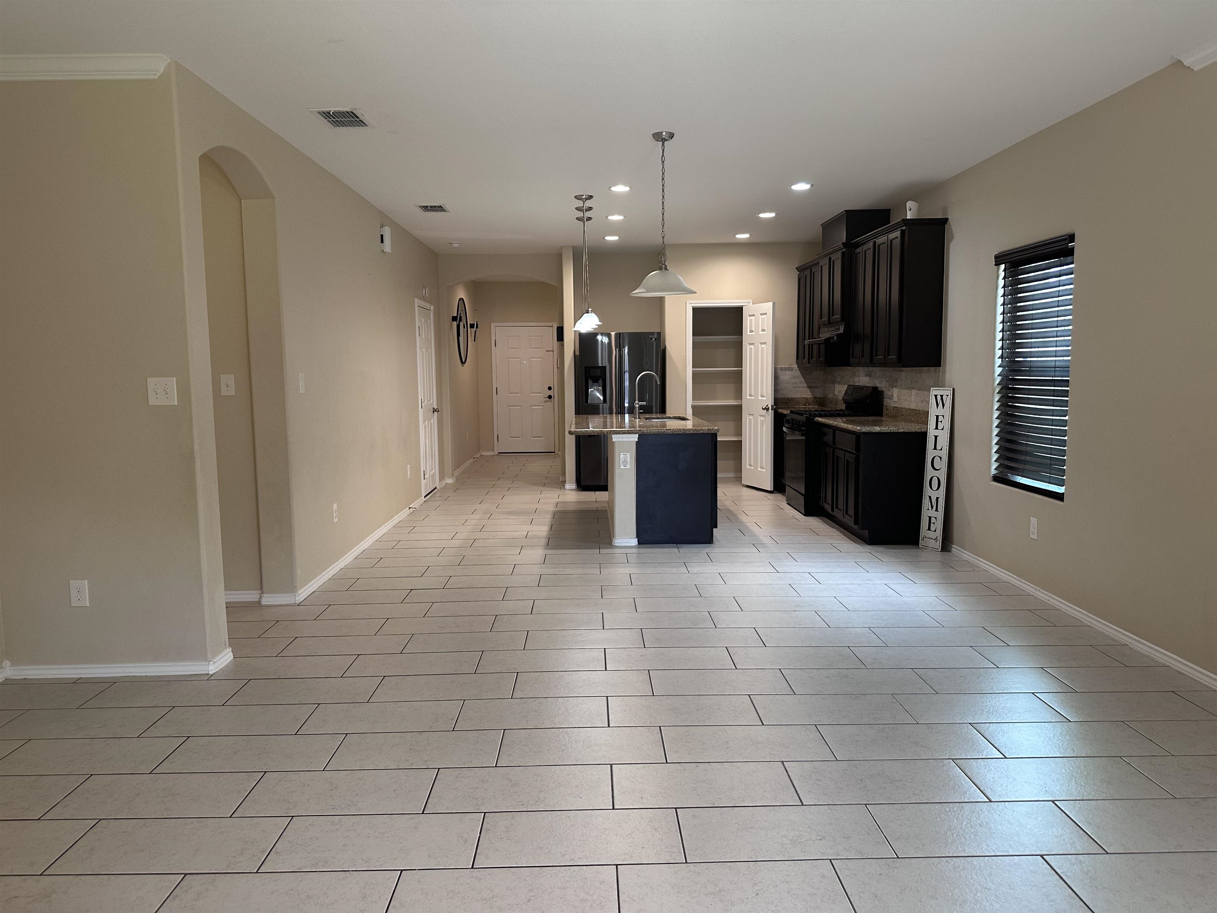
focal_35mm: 24
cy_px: 456
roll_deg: +1.5
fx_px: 844
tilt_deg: -5.7
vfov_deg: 56.8
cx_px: 608
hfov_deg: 71.6
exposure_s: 1/120
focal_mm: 6.86
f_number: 1.78
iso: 160
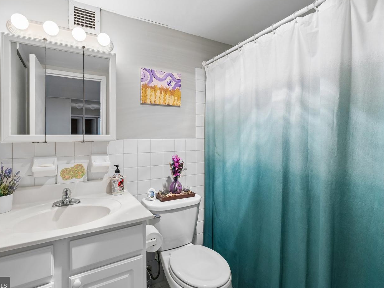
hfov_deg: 91.0
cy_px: 142
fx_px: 189
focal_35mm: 17
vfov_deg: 74.7
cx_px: 187
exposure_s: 1/9
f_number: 8
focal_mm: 10
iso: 250
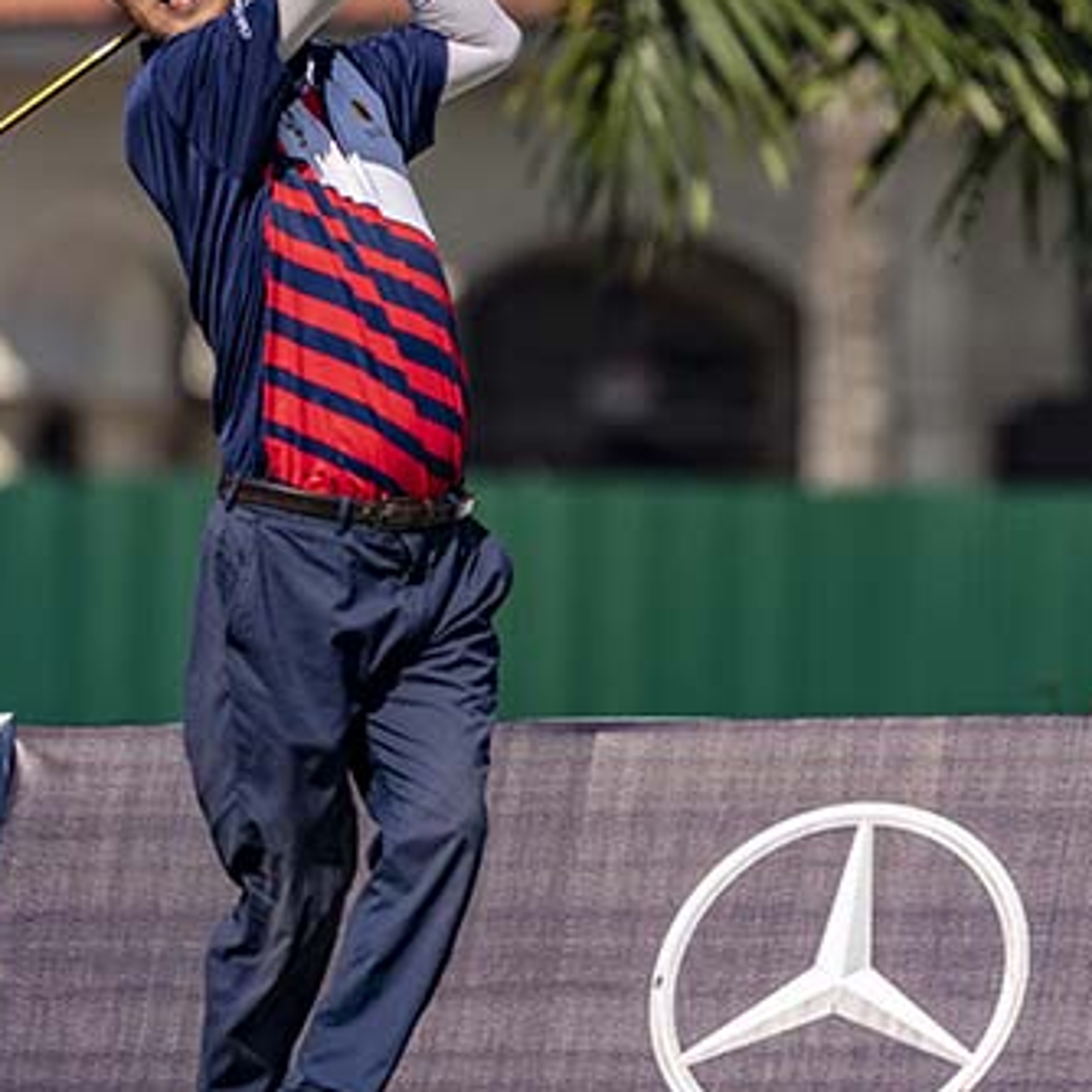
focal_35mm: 978
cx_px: -350
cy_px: 294
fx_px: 34905
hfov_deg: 1.8
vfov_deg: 1.8
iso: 320
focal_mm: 400
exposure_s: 1/3200
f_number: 5.6
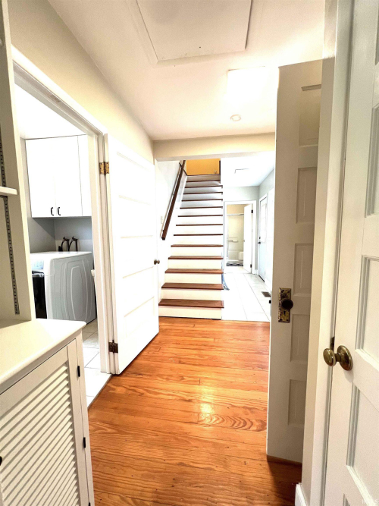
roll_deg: +1.6
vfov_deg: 106.2
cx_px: 190
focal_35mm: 13
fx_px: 190
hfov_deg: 89.9
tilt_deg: -5.8
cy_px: 253
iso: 125
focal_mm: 1.57
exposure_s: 1/60
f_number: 1.8
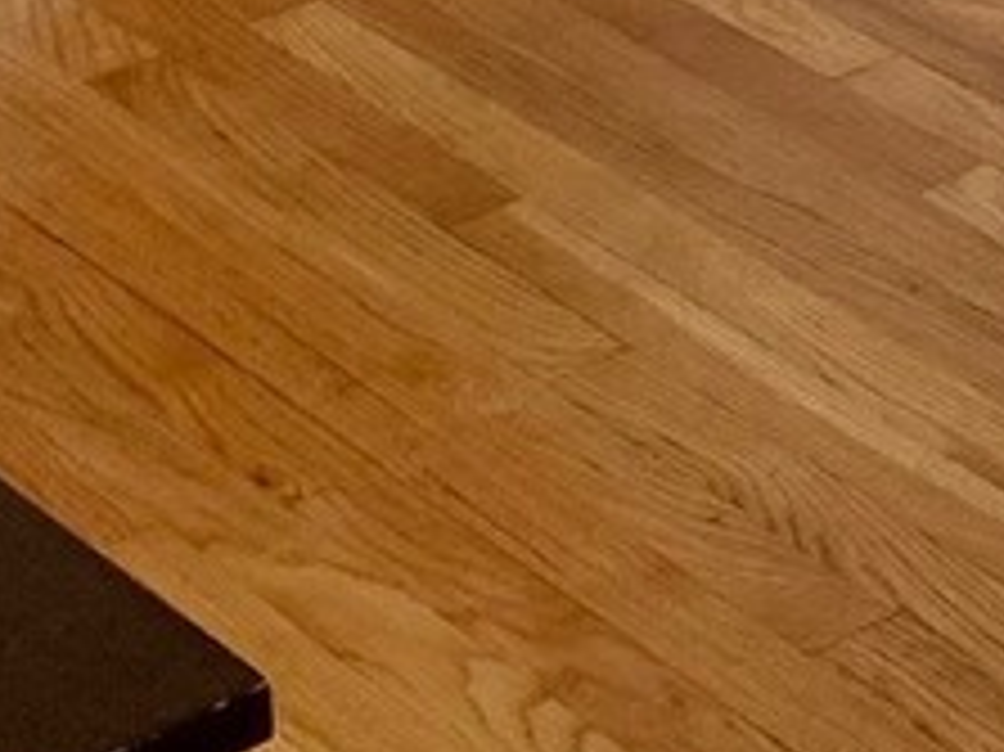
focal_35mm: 168
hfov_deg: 10.6
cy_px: -1441
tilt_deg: -7.6
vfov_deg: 7.8
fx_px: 4870
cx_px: 2148
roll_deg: -0.1
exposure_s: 1/121
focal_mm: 4.25
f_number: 1.8
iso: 50
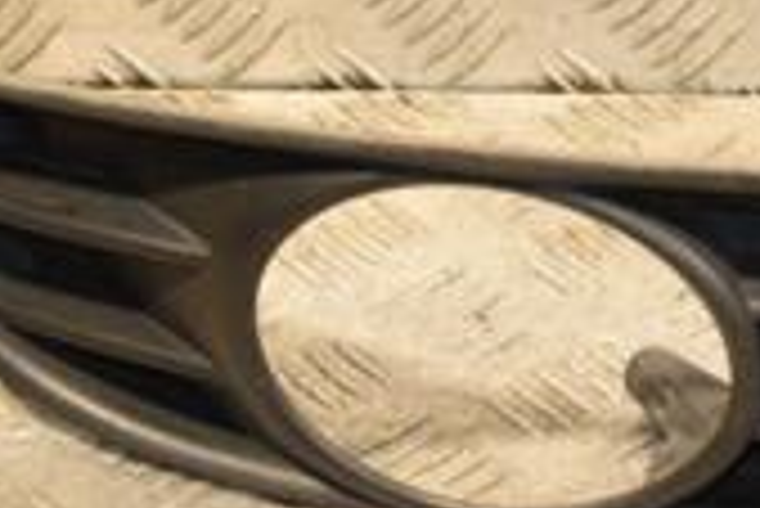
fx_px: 4500
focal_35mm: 213
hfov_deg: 9.6
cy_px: -58
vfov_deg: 6.4
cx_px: 841
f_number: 4.8
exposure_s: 1/160
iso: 800
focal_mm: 40
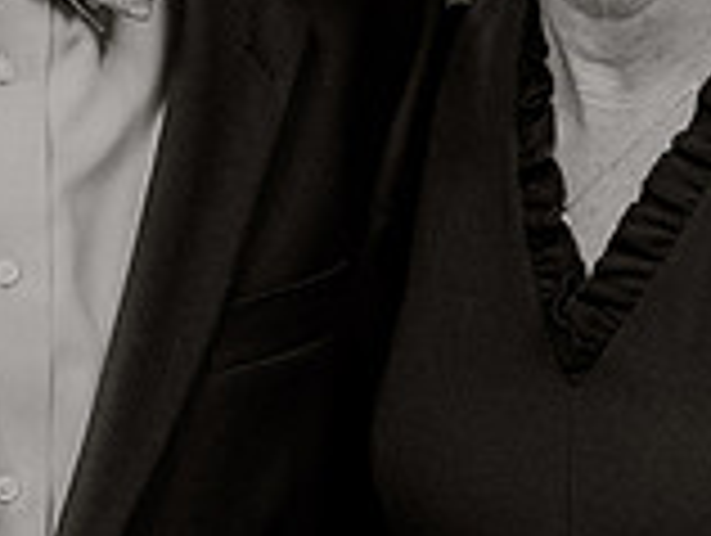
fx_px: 3518
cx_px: 309
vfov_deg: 8.6
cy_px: -97
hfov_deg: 11.5
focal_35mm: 171
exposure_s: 1/200
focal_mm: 44
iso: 1250
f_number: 3.5
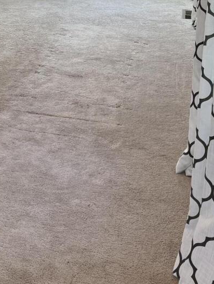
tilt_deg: -7.9
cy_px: -65
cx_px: -76
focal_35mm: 91
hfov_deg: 15.4
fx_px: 749
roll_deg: +1.0
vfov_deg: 20.1
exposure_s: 1/120
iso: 100
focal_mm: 6.76
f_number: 1.78
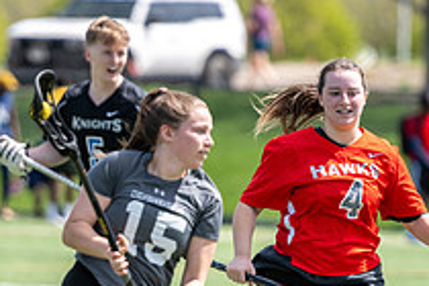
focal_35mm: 623
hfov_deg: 3.3
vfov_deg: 2.2
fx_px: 7424
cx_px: 243
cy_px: 253
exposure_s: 1/2000
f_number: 2.8
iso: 100
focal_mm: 200
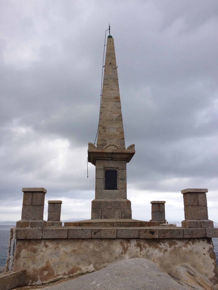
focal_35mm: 35
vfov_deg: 52.6
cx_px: 109
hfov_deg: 40.7
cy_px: 145
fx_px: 294
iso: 64
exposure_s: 1/657
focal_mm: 4.28
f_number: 2.4
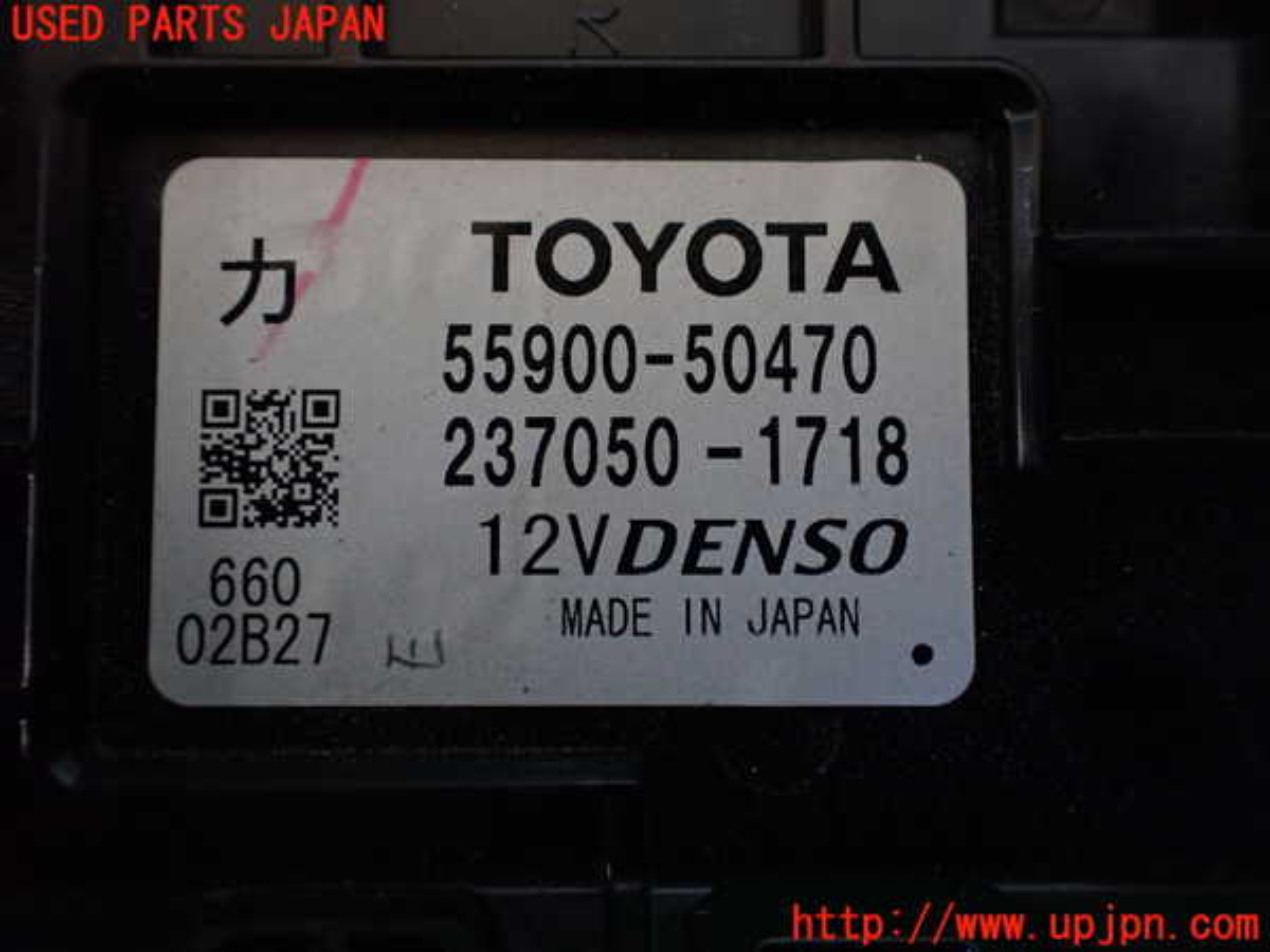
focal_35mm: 30
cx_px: 635
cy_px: 476
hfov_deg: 60.0
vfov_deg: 46.8
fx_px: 1101
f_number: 2.3
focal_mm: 5.4
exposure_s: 1/125
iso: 500
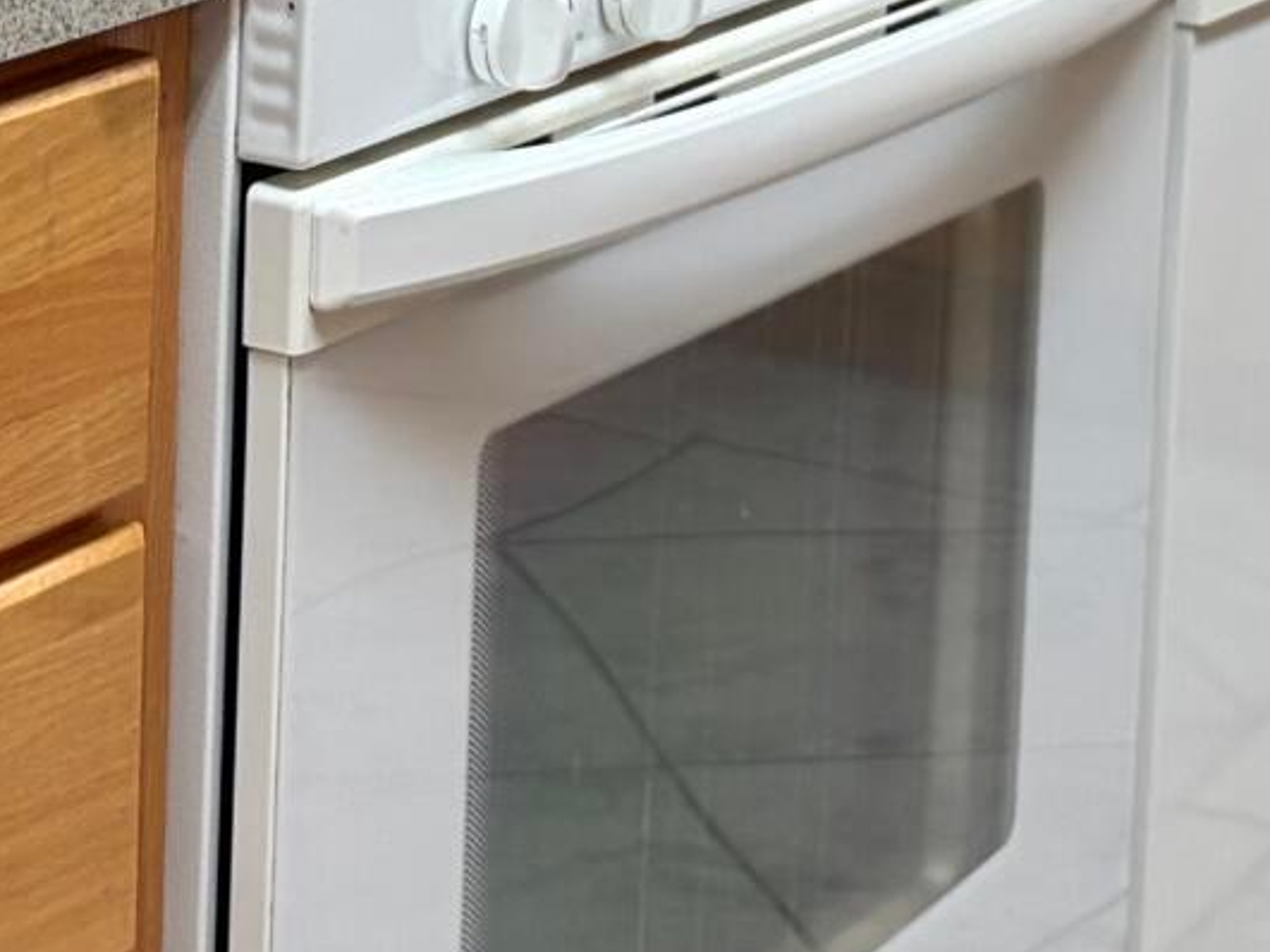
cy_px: -426
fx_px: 5392
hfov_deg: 13.4
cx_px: 440
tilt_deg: -8.3
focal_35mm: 147
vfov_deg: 9.8
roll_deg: -1.1
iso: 100
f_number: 1.6
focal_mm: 5.96
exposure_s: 1/60
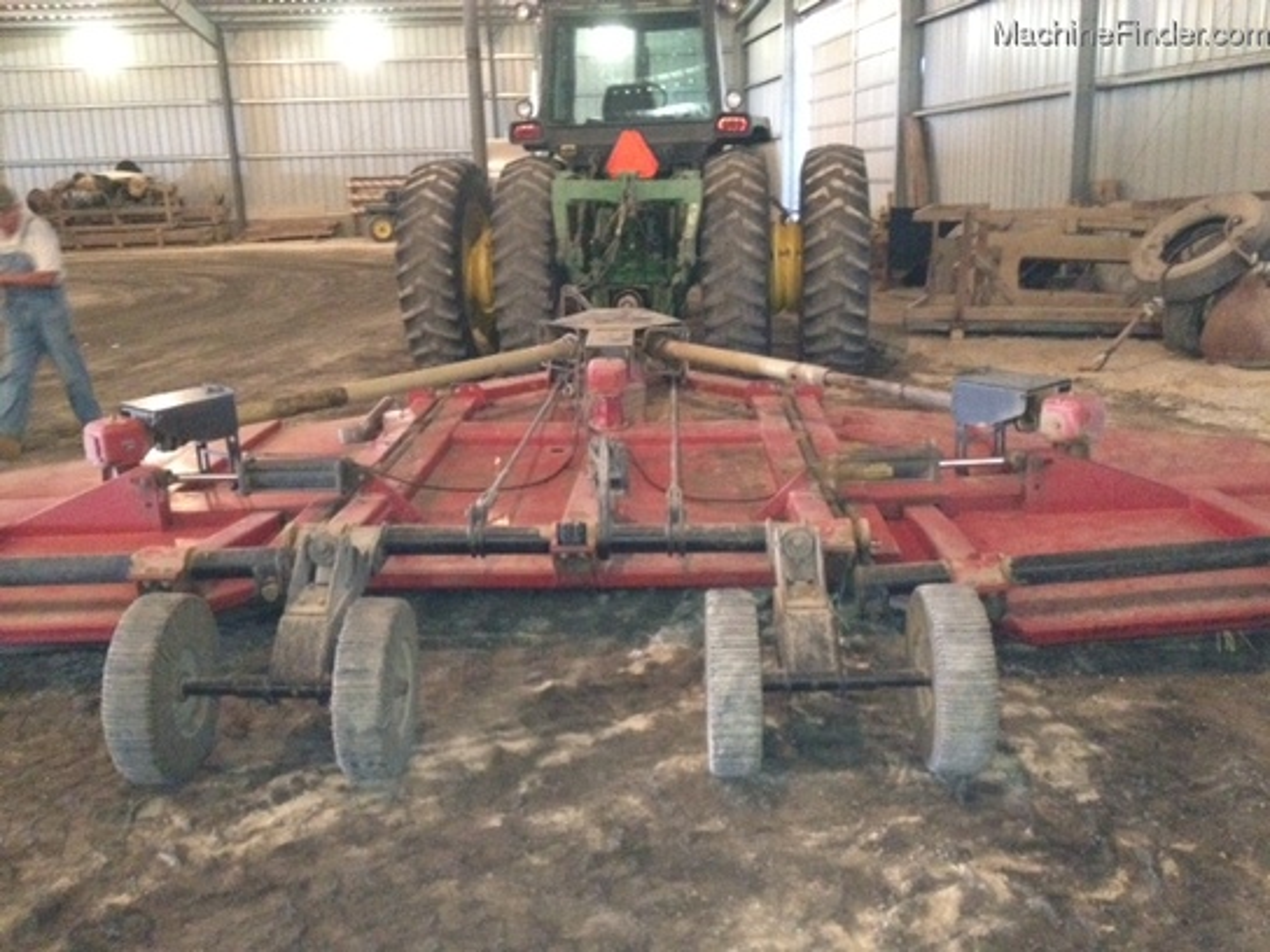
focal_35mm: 35
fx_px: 1284
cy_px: 476
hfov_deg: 52.6
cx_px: 635
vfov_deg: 40.7
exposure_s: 1/16
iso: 800
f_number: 2.4
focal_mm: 4.28
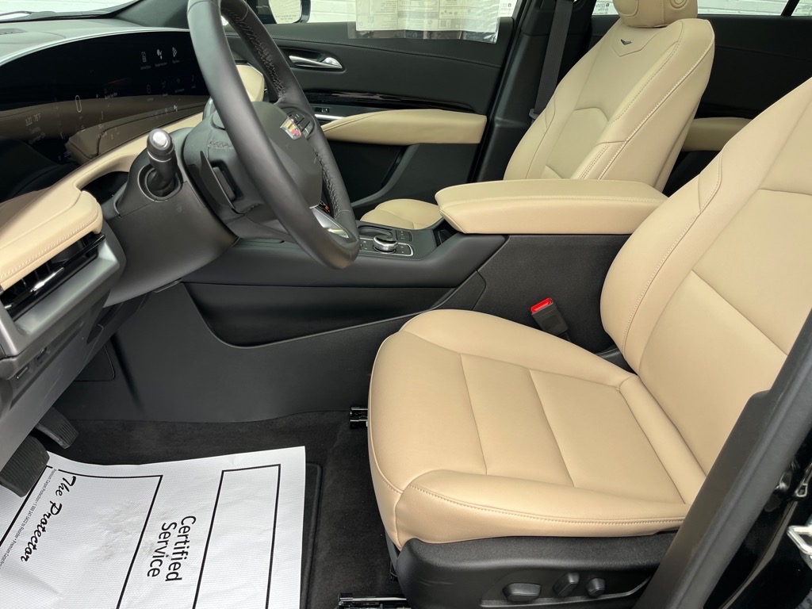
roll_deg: -3.0
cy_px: 304
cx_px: 406
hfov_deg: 67.3
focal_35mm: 26
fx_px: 610
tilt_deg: -24.5
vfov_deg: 53.1
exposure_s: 1/122
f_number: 1.6
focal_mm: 5.1
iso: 40
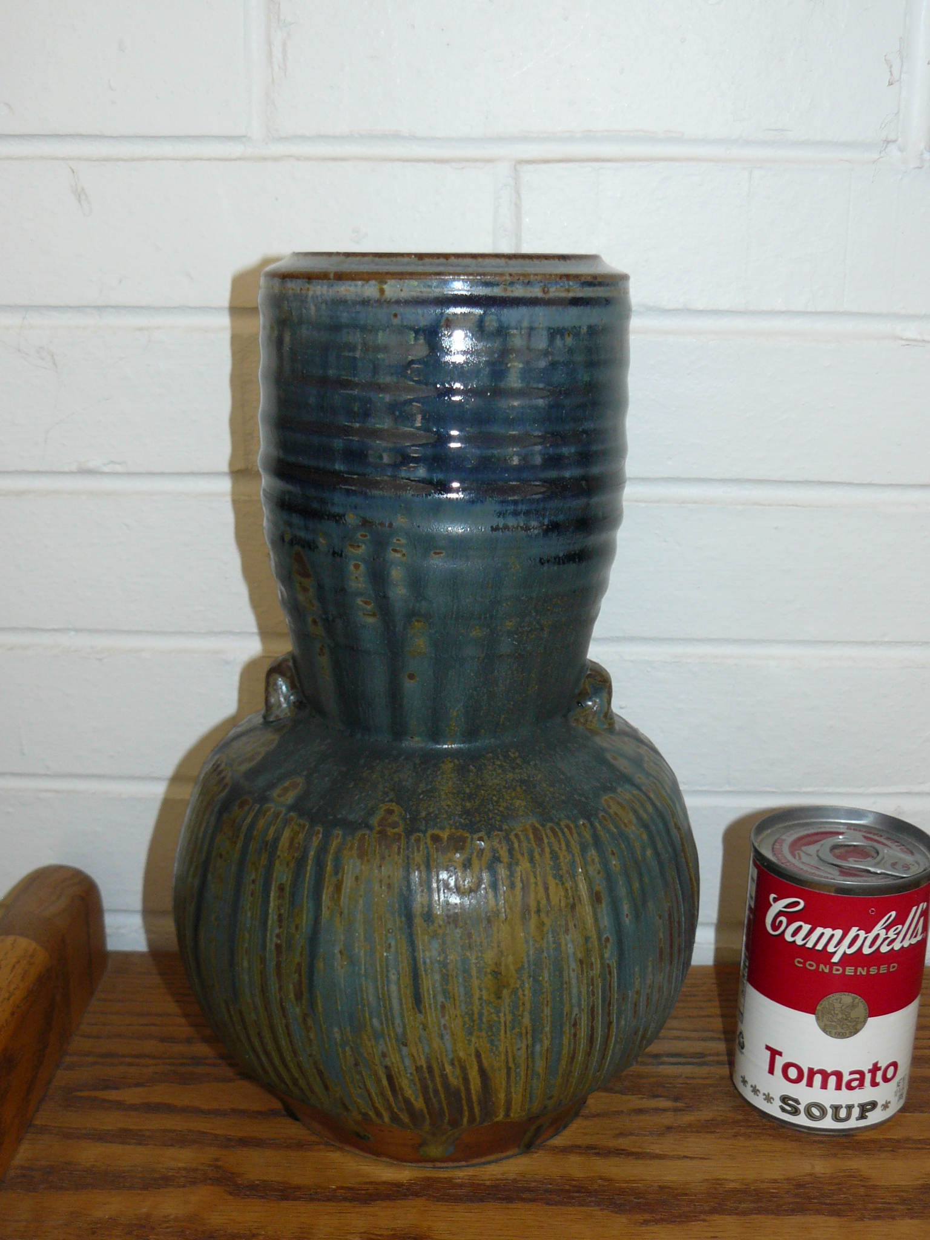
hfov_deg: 36.0
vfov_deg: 46.8
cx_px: 465
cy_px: 620
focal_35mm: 40
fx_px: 1433
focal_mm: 6
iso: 100
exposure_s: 1/50
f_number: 2.8
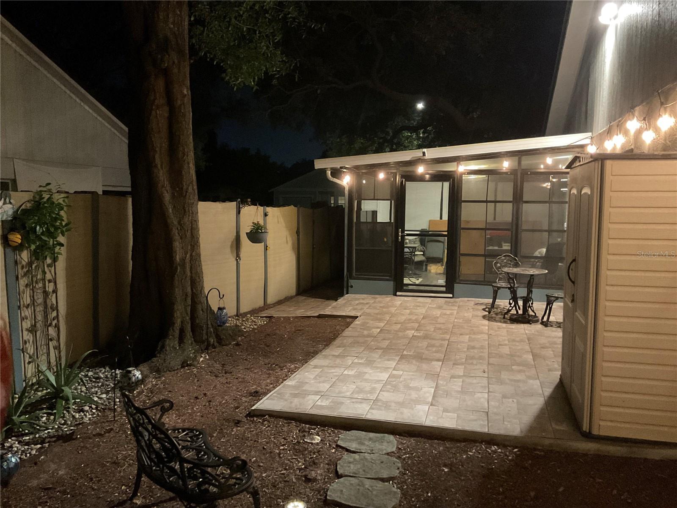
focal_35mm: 29
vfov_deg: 48.2
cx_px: 338
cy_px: 254
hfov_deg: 61.7
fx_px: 567
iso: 500
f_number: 1.8
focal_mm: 3
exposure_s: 1/20
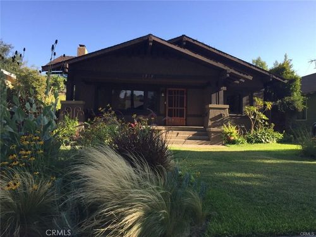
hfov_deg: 61.7
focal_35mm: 29
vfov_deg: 48.2
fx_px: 265
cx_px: 158
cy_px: 118
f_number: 2.2
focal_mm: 4.15
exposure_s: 1/648
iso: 32
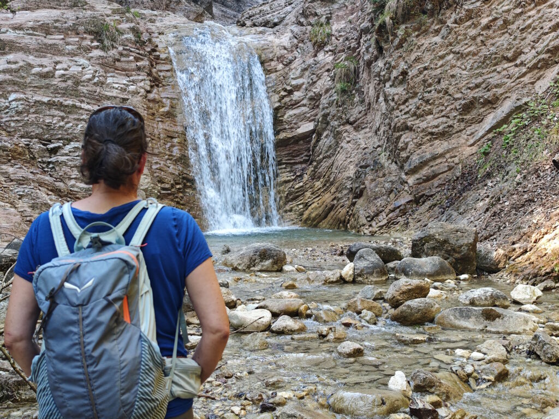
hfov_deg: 41.2
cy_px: 210
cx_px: 280
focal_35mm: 46
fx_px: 743
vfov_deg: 31.5
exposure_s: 1/100
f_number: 2
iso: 100
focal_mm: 8.72
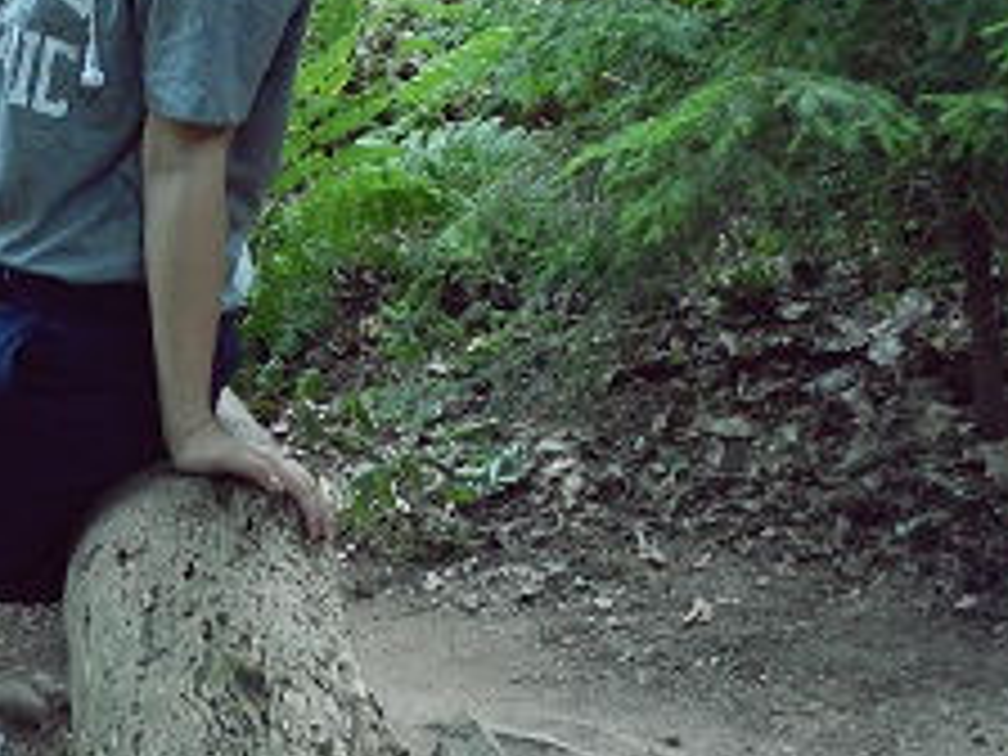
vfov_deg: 17.3
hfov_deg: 21.8
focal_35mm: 85
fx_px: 2475
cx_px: -104
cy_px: 272
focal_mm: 6.7
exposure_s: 1/13
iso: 400
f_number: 4
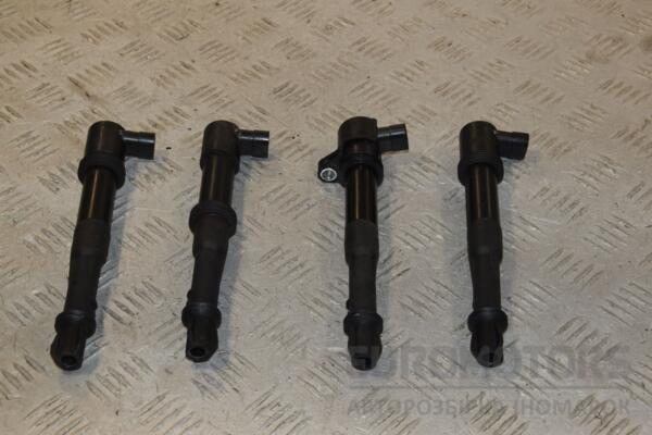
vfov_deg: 21.6
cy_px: 218
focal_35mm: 63
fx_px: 1141
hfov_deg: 31.9
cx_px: 326
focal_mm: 42
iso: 800
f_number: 9
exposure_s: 1/200
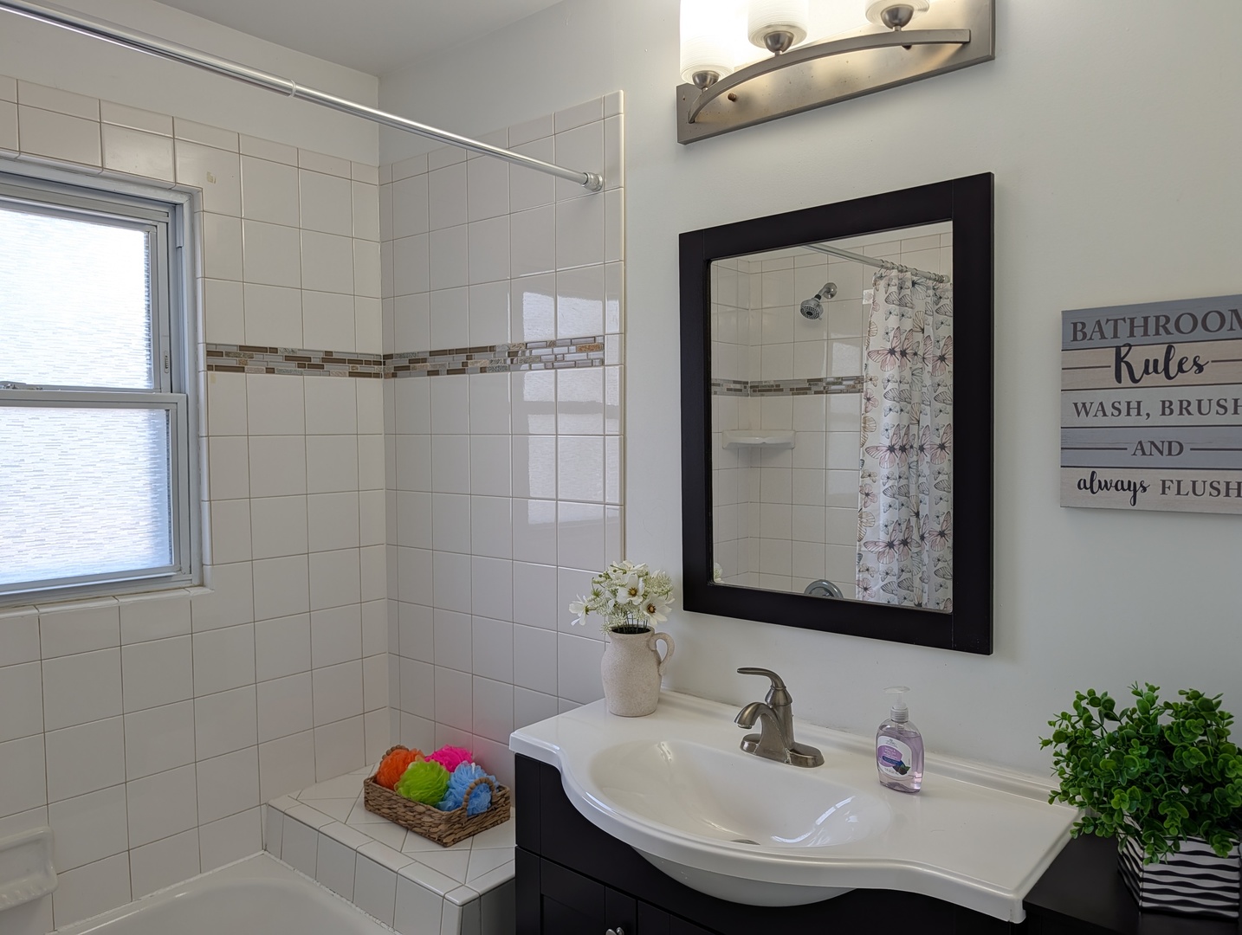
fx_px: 862
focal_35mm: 24
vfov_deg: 56.9
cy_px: 468
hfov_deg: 71.5
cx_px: 621
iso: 16
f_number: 1.68
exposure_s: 1/59.1
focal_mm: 6.9
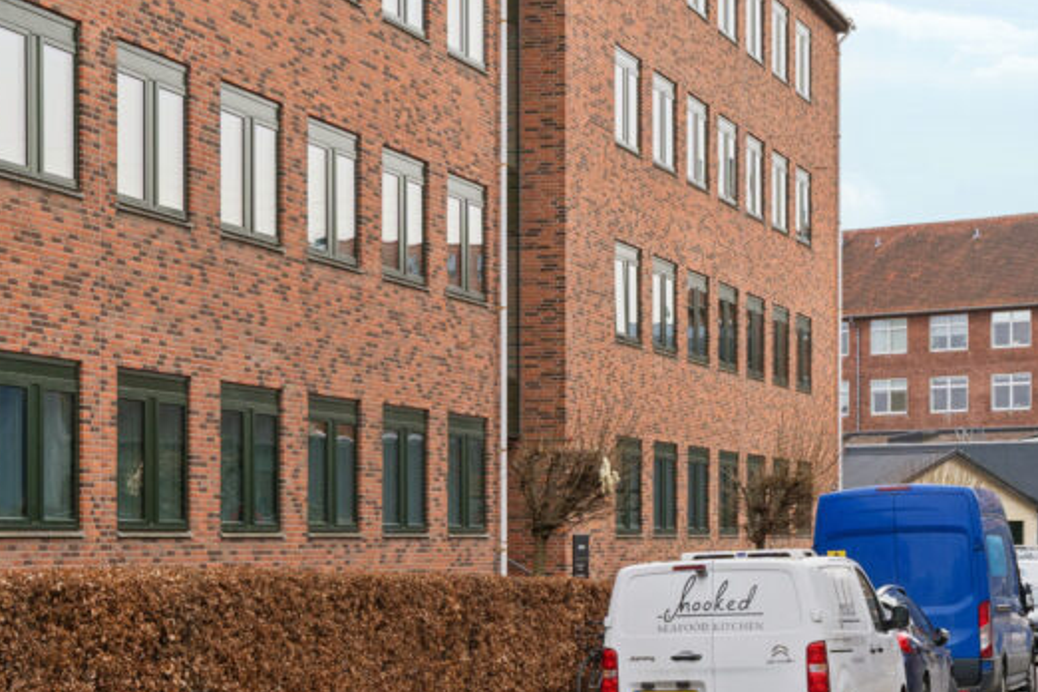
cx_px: 334
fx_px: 3056
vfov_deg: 12.9
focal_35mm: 106
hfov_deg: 19.2
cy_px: 190
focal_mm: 36
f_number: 8
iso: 250
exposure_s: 1/100
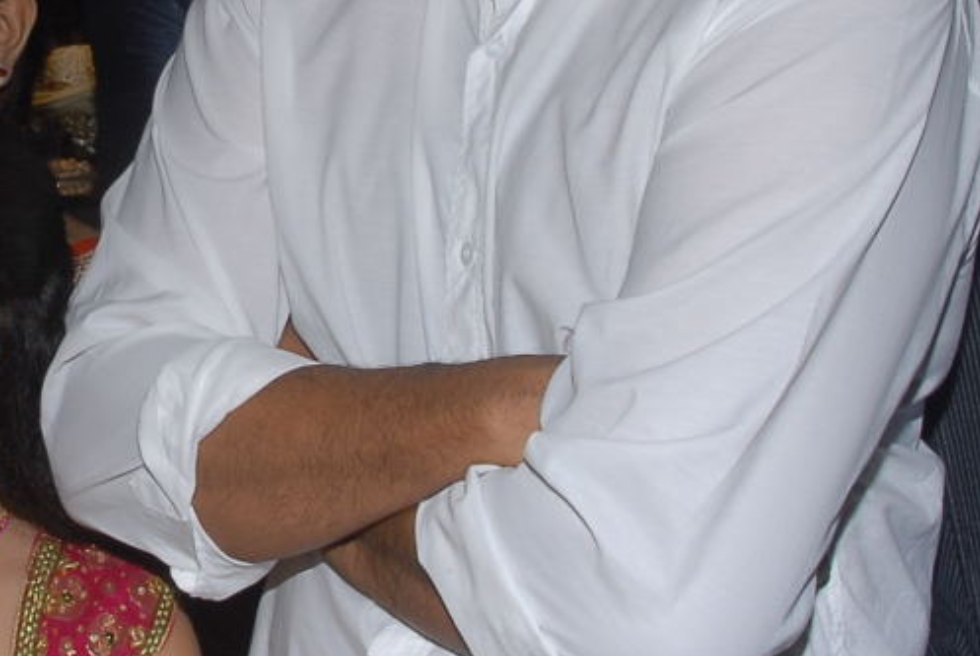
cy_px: 189
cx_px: 110
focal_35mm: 87
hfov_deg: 22.8
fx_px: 2372
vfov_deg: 15.7
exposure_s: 1/125
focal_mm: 18
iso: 200
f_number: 9
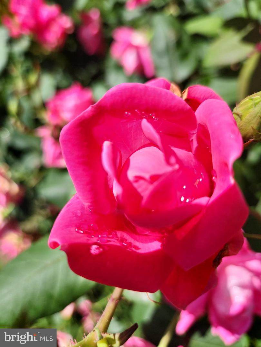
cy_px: 174
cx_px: 130
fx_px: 231
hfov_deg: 58.9
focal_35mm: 23
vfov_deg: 73.9
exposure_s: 1/962
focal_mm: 5.4
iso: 50
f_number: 1.8
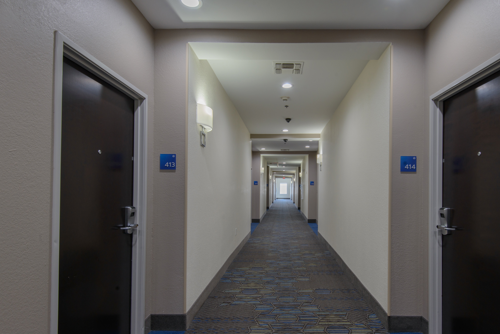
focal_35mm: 21
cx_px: 282
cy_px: 188
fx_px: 292
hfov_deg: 80.8
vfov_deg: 59.3
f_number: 11
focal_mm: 18
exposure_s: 1/4
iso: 200
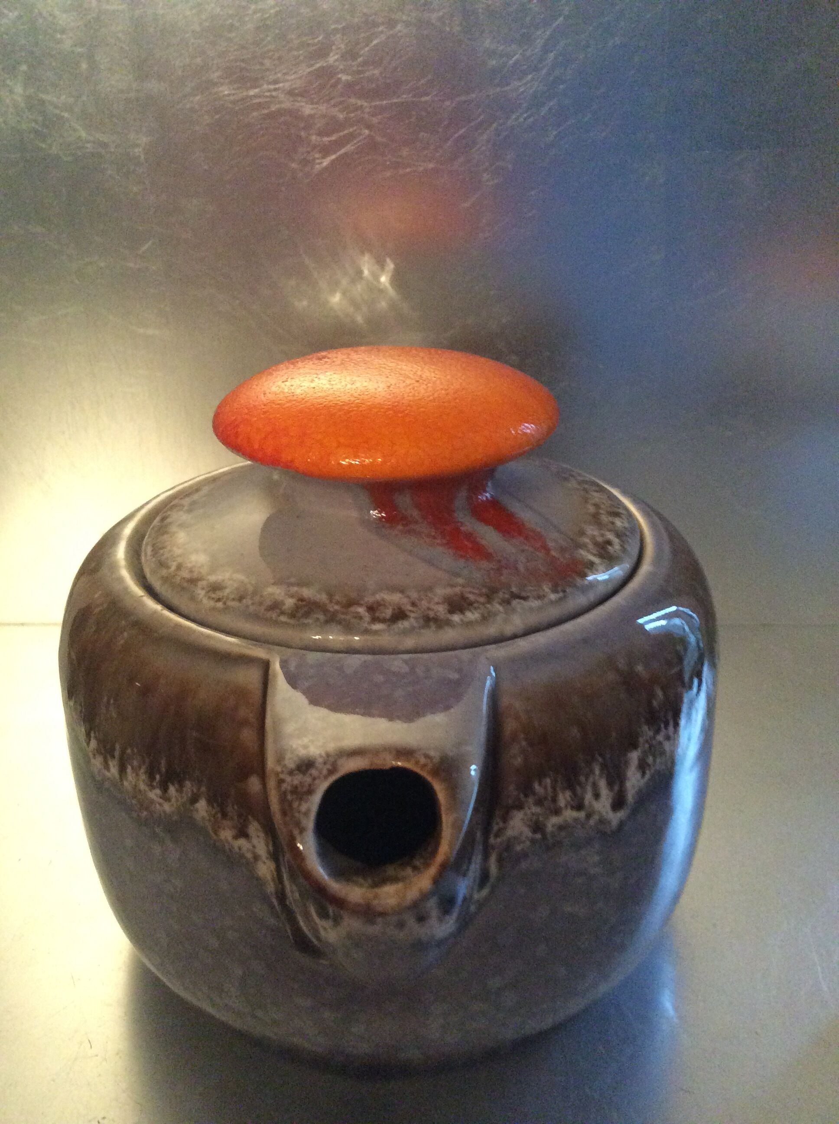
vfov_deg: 56.9
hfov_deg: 44.1
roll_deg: +1.9
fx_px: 1037
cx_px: 420
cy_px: 562
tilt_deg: -26.3
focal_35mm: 32
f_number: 2.4
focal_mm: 3.3
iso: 320
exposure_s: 1/25
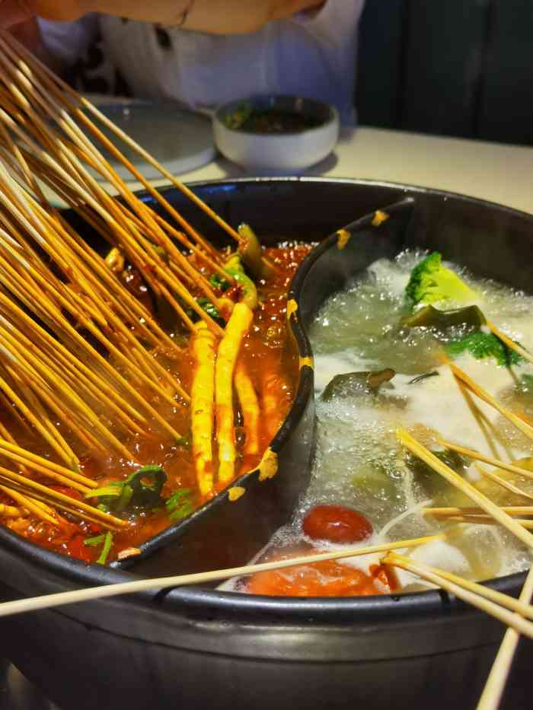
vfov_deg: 40.4
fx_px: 965
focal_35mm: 47
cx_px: 266
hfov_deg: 30.9
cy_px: 355
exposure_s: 1/227
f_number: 1.9
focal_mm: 6.71
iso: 50
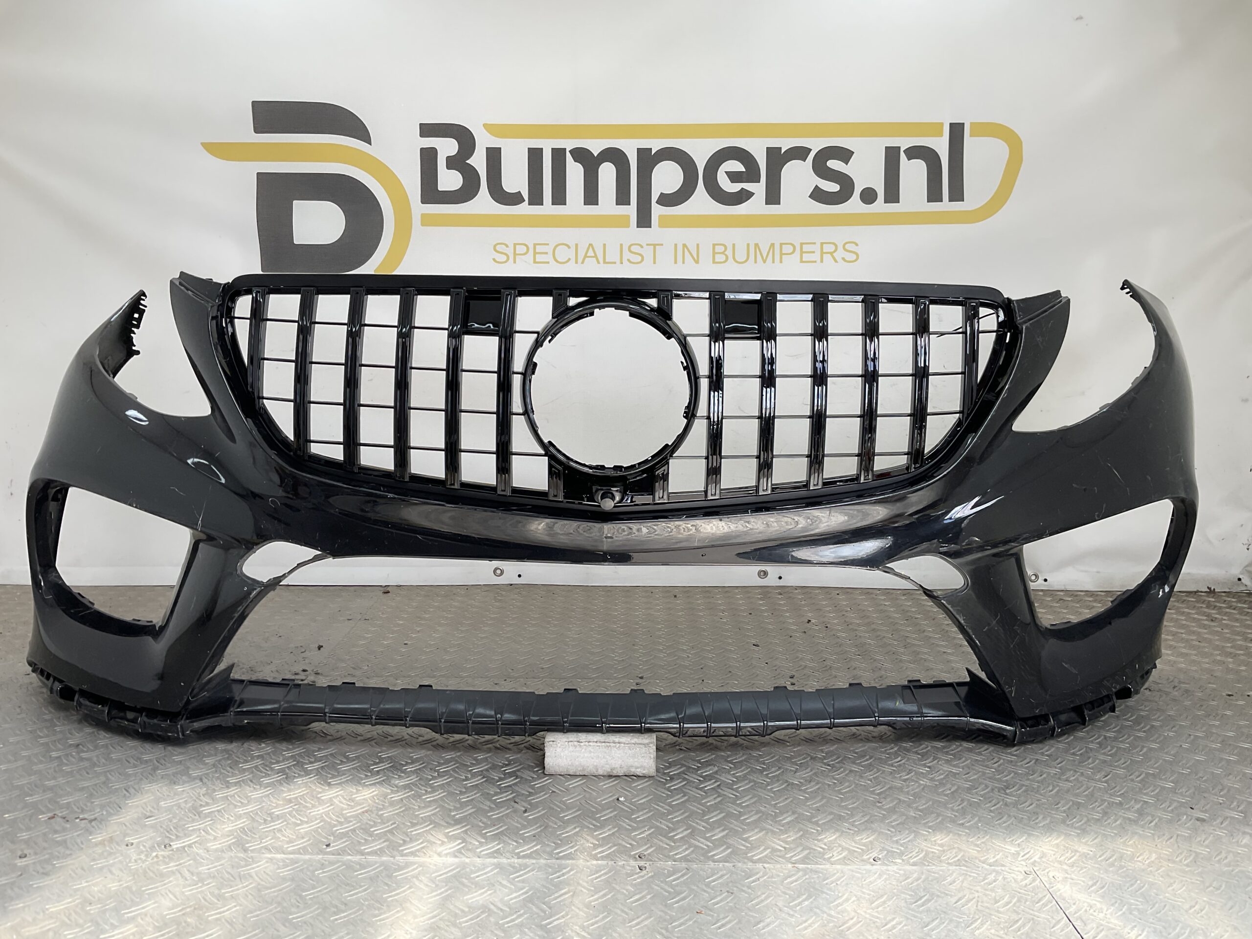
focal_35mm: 29
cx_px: 626
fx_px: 1049
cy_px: 470
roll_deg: -1.7
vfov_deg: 48.2
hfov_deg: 61.7
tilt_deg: -8.7
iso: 16
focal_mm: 3
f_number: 1.8
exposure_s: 1/358
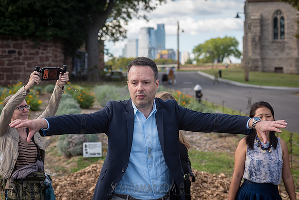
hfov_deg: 21.0
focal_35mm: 97
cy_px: 113
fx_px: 807
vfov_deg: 14.1
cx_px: 161
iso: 250
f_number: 5
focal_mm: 86
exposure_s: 1/400
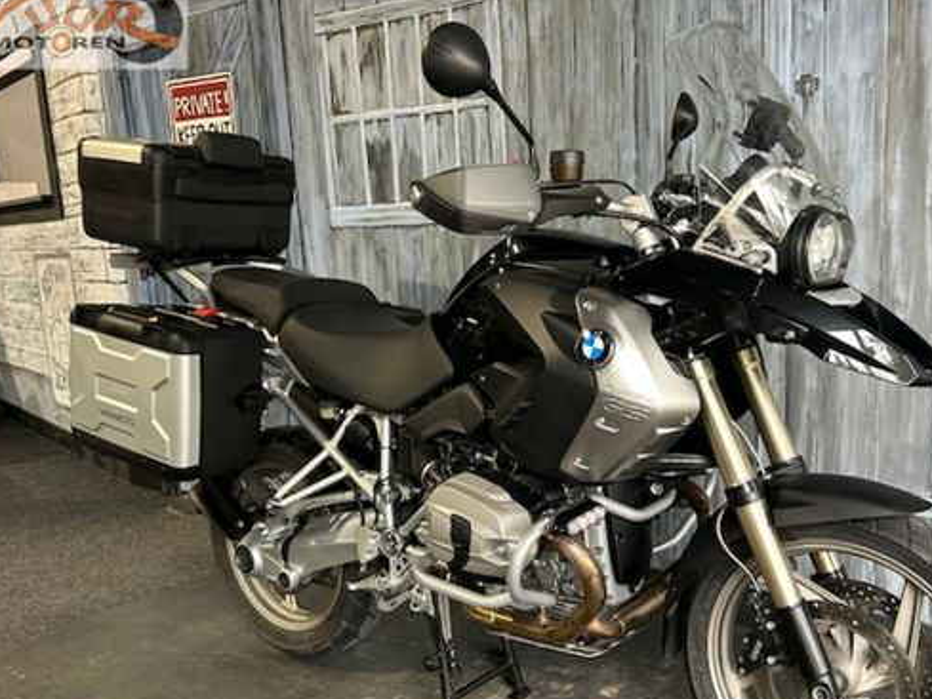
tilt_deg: -11.0
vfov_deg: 41.7
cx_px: 558
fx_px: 916
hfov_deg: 53.6
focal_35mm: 34
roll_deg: +1.8
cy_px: 408
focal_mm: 5.7
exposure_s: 1/100
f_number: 1.5
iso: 125
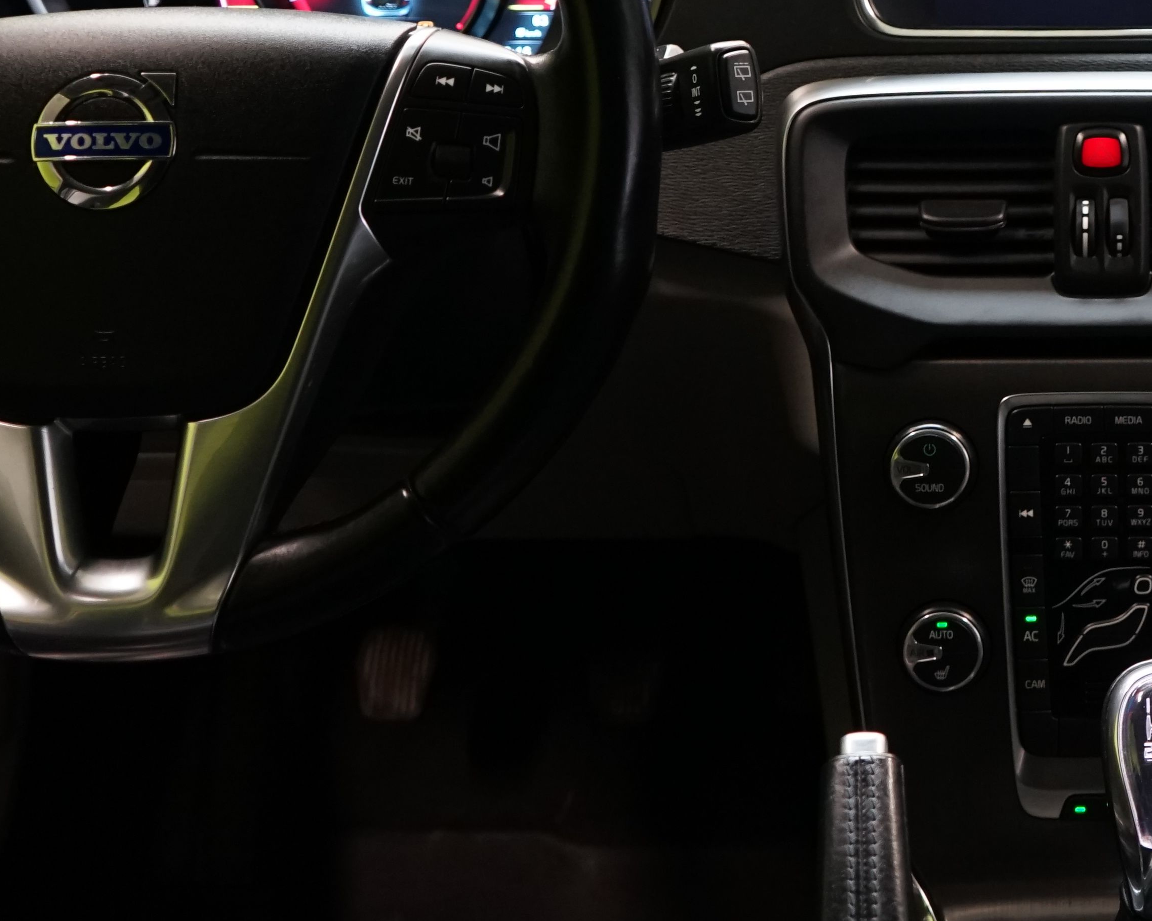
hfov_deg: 26.4
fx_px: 2353
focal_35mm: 69
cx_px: 1082
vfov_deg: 22.0
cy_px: 240
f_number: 4.5
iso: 1600
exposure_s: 1/30
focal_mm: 28
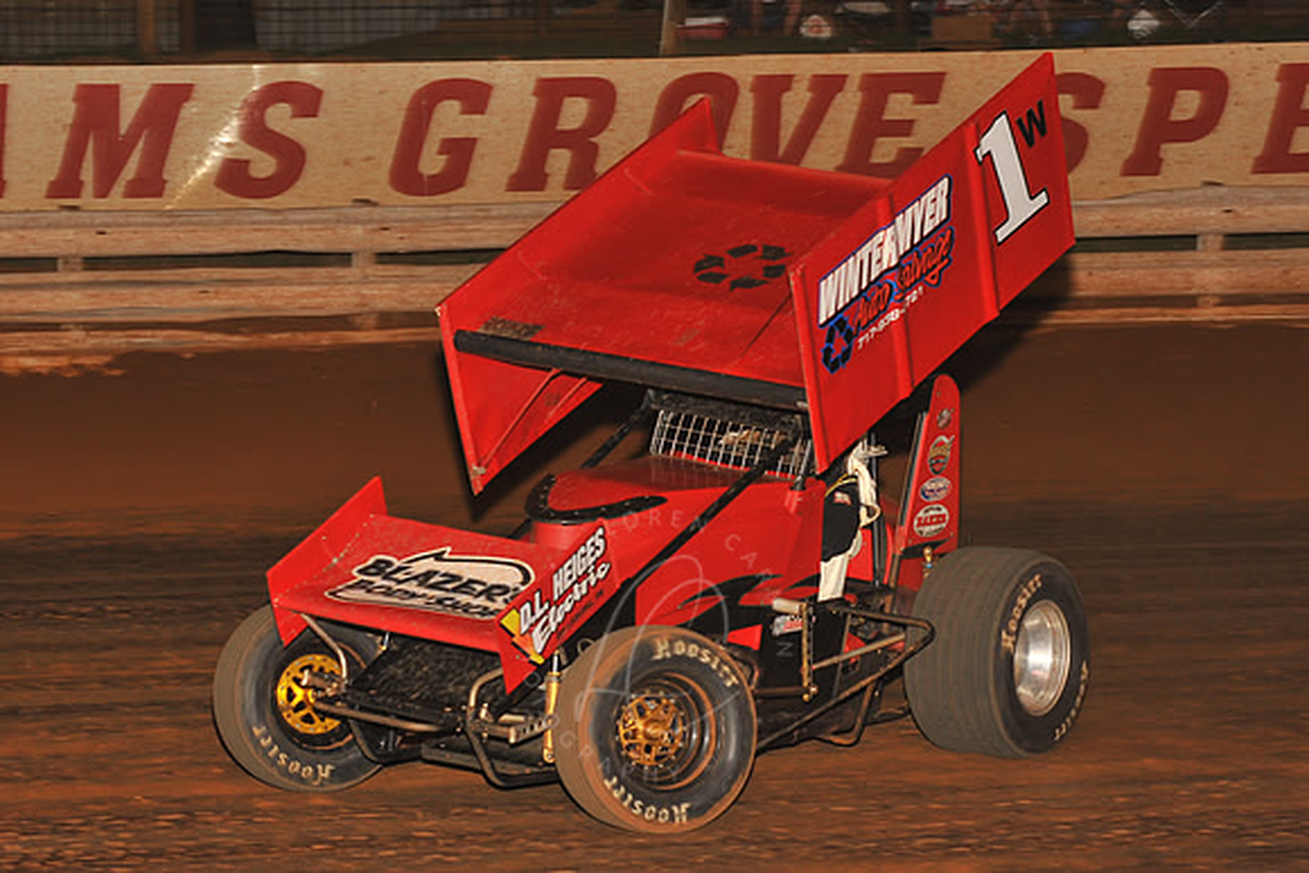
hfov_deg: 20.4
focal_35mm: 100
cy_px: 436
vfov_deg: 13.7
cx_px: 654
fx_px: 3637
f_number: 6.3
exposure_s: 1/320
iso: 800
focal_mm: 100
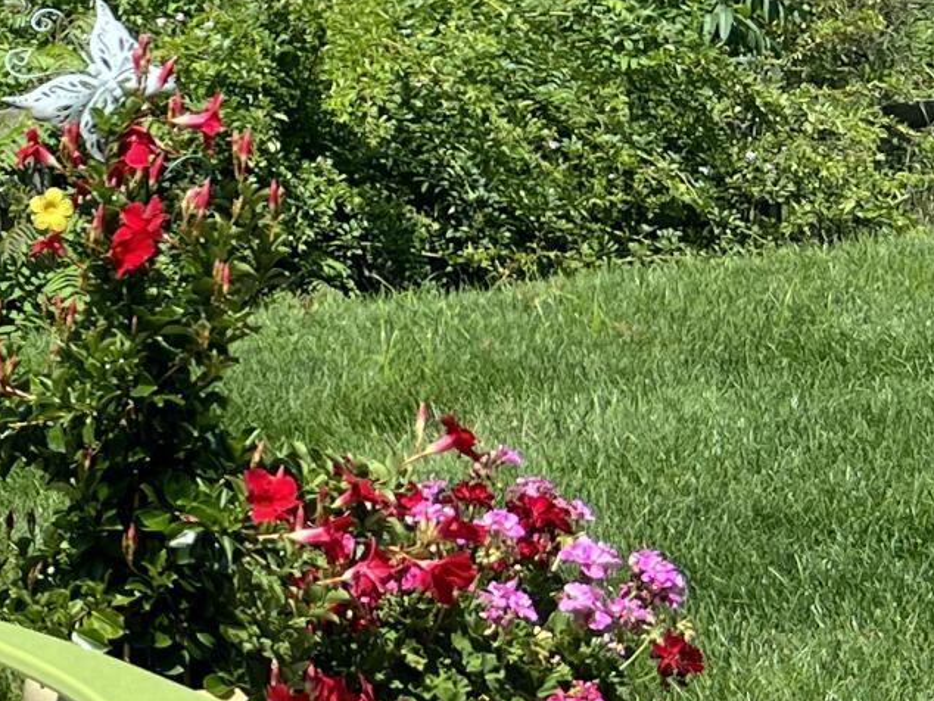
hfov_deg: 13.5
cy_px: 205
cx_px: -975
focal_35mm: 123
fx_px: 3320
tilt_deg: -10.0
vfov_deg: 12.0
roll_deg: +0.1
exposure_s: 1/1838
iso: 50
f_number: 1.5
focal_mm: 5.7
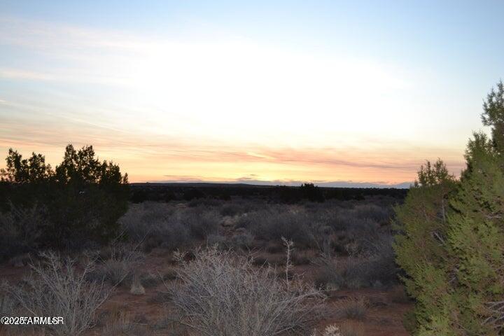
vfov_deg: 28.1
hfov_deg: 41.1
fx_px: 672
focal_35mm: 48
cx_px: 252
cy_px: 168
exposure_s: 1/125
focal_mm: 32
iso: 200
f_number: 4.8
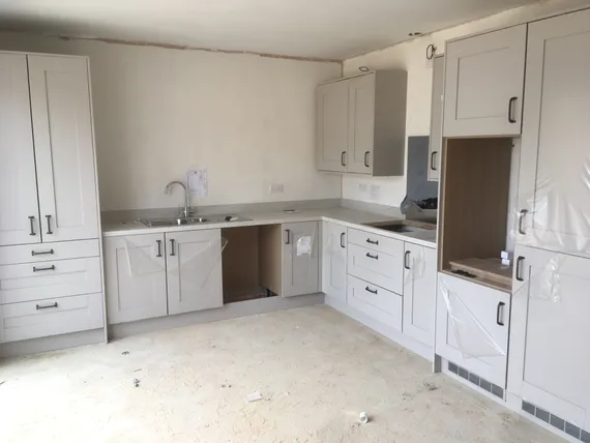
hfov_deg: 61.6
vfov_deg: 48.3
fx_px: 494
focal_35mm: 29
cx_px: 295
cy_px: 222
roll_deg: +0.5
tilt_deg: -8.9
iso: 25
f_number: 2.2
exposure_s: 1/108
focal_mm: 4.15
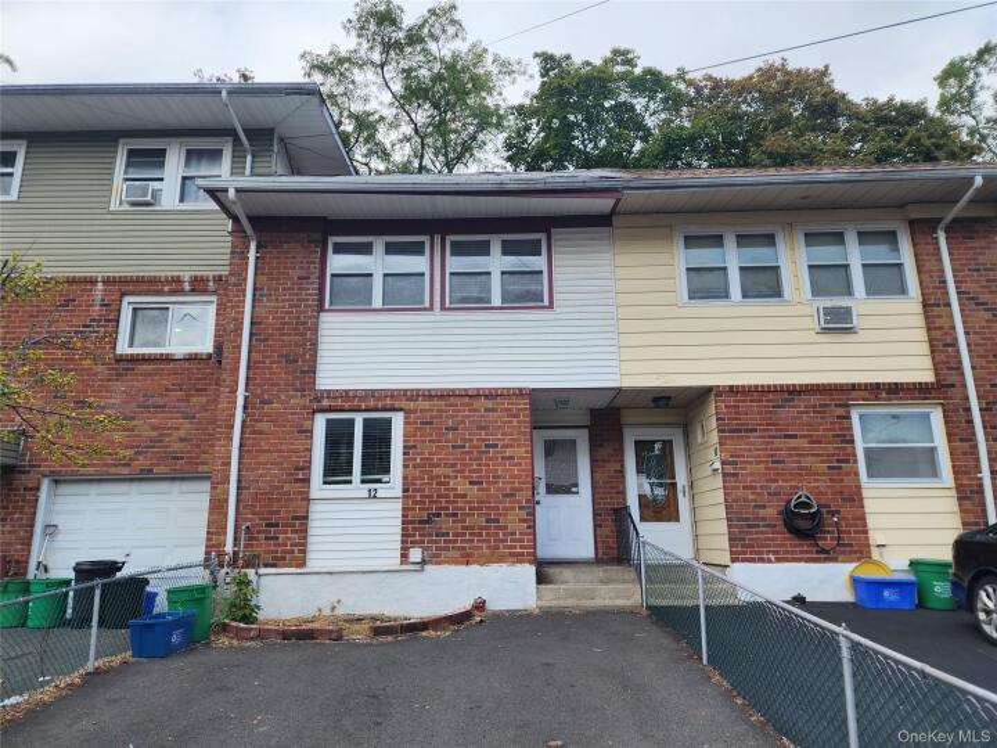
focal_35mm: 23
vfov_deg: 58.9
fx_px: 662
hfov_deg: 73.9
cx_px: 498
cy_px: 374
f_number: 1.8
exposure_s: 1/775
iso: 12
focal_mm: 6.4
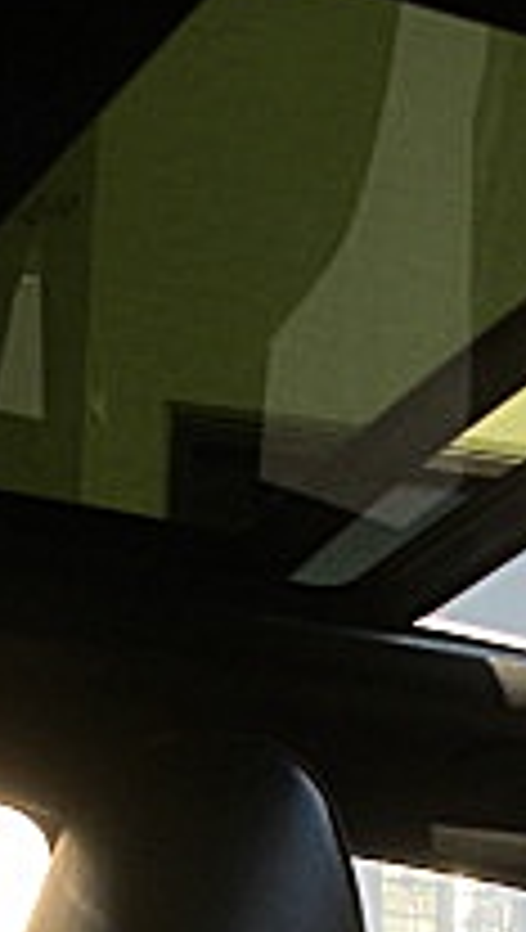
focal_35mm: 121
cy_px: 1018
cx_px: 481
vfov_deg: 17.1
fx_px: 2989
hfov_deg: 10.0
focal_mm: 6.3
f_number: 2.8
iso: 50
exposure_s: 1/160
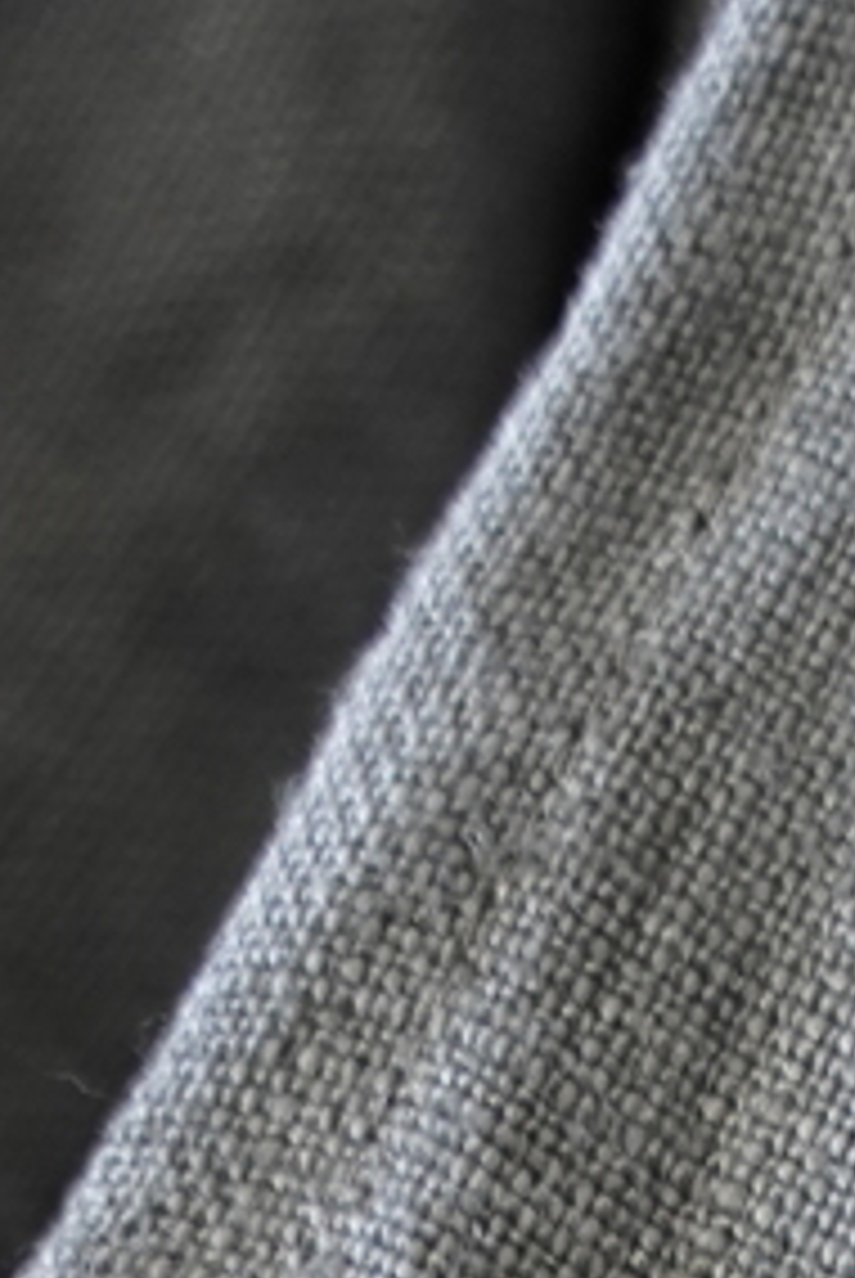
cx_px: 711
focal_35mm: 154
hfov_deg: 8.9
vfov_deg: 11.5
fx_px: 5474
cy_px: 2826
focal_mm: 29.2
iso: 1250
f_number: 2.8
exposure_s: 1/60
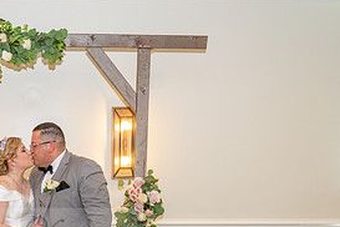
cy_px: 238
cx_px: 31
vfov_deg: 25.0
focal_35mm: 51
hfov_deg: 36.4
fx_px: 482
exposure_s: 1/125
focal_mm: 24
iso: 800
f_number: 3.5
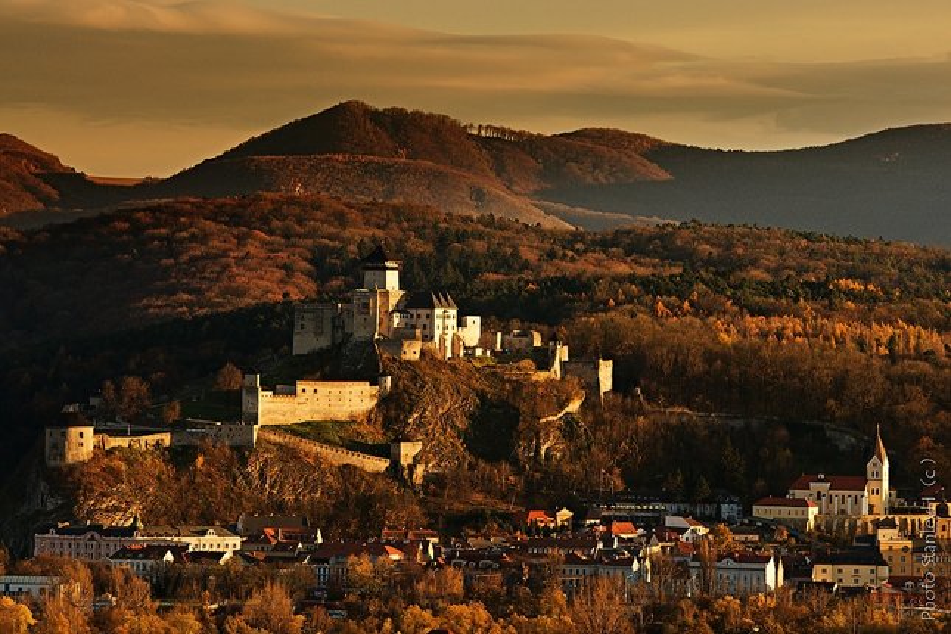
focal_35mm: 248
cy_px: 317
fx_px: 6538
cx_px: 476
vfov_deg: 5.6
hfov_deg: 8.3
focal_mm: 165
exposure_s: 1/80
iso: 320
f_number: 11
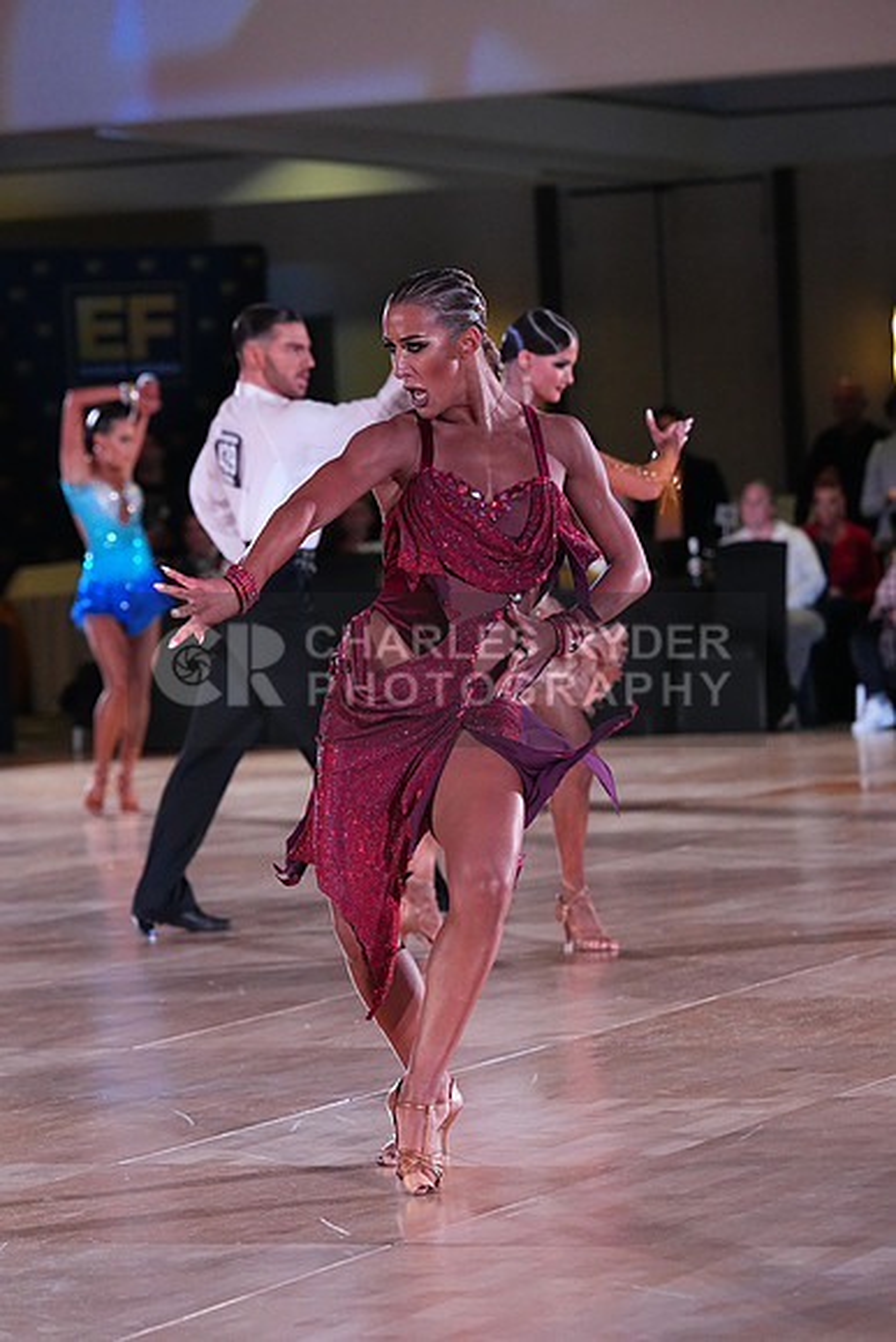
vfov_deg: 14.9
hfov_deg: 9.9
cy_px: 671
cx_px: 448
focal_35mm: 138
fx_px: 5149
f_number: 5
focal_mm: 138
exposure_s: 1/400
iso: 8000
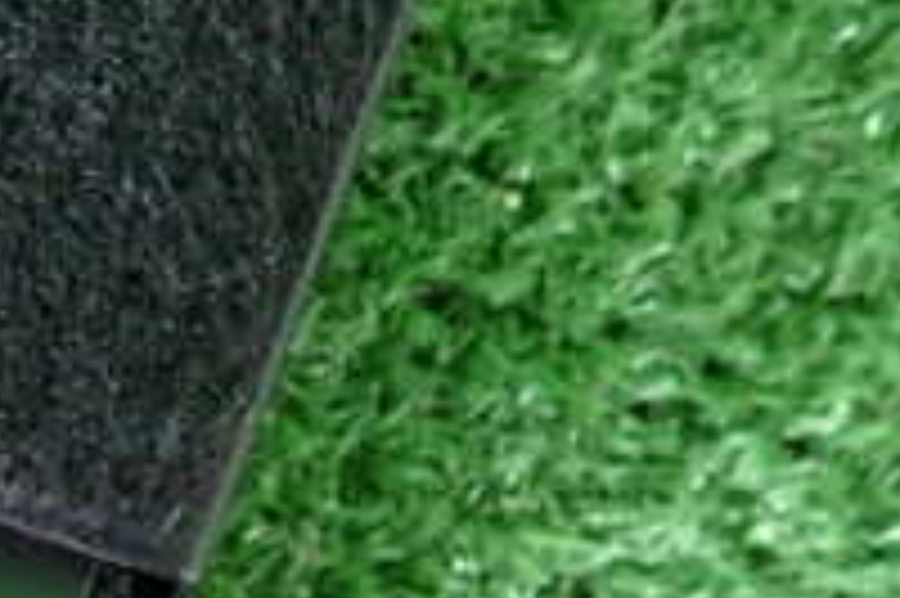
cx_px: -270
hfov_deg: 23.1
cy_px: 782
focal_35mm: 78
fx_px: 1948
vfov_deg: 16.5
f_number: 2
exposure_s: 1/15
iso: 800
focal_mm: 4.5
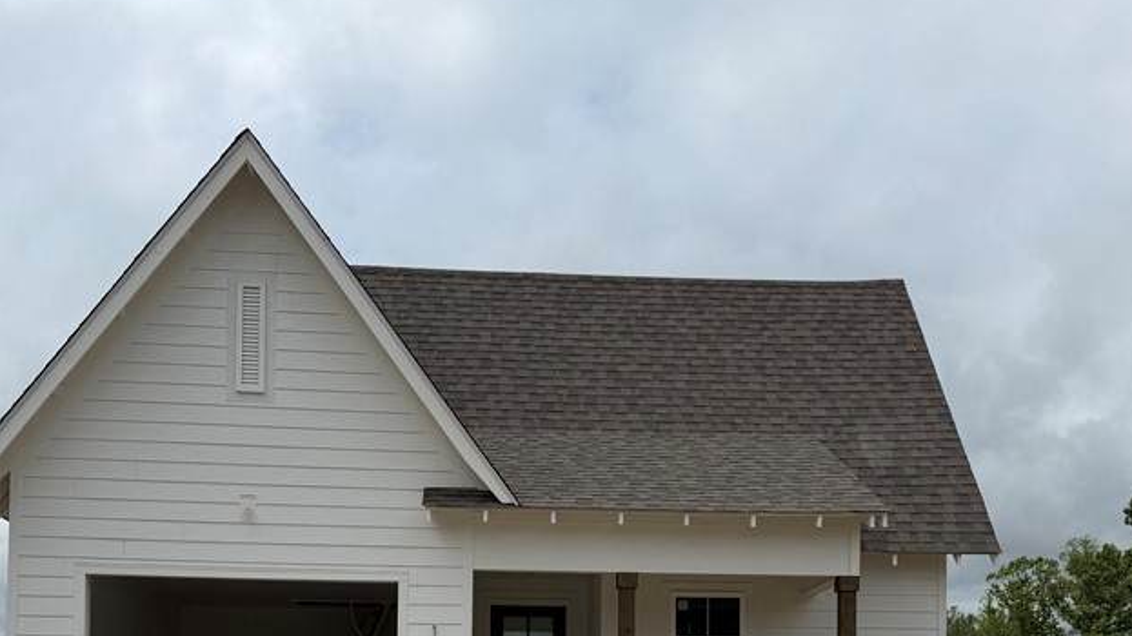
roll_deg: -0.6
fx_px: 1290
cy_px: 671
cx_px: 549
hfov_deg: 47.4
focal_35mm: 43
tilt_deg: +2.4
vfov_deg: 25.9
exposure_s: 1/10309
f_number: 1.78
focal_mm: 6.76
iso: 80
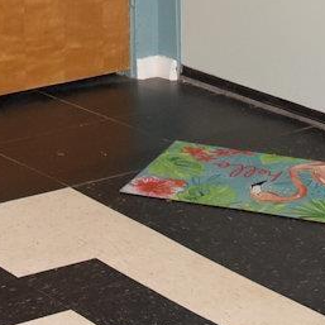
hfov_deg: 10.4
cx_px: 33
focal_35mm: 167
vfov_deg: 9.6
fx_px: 1774
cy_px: -359
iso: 1600
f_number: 3.5
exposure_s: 1/125
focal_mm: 28
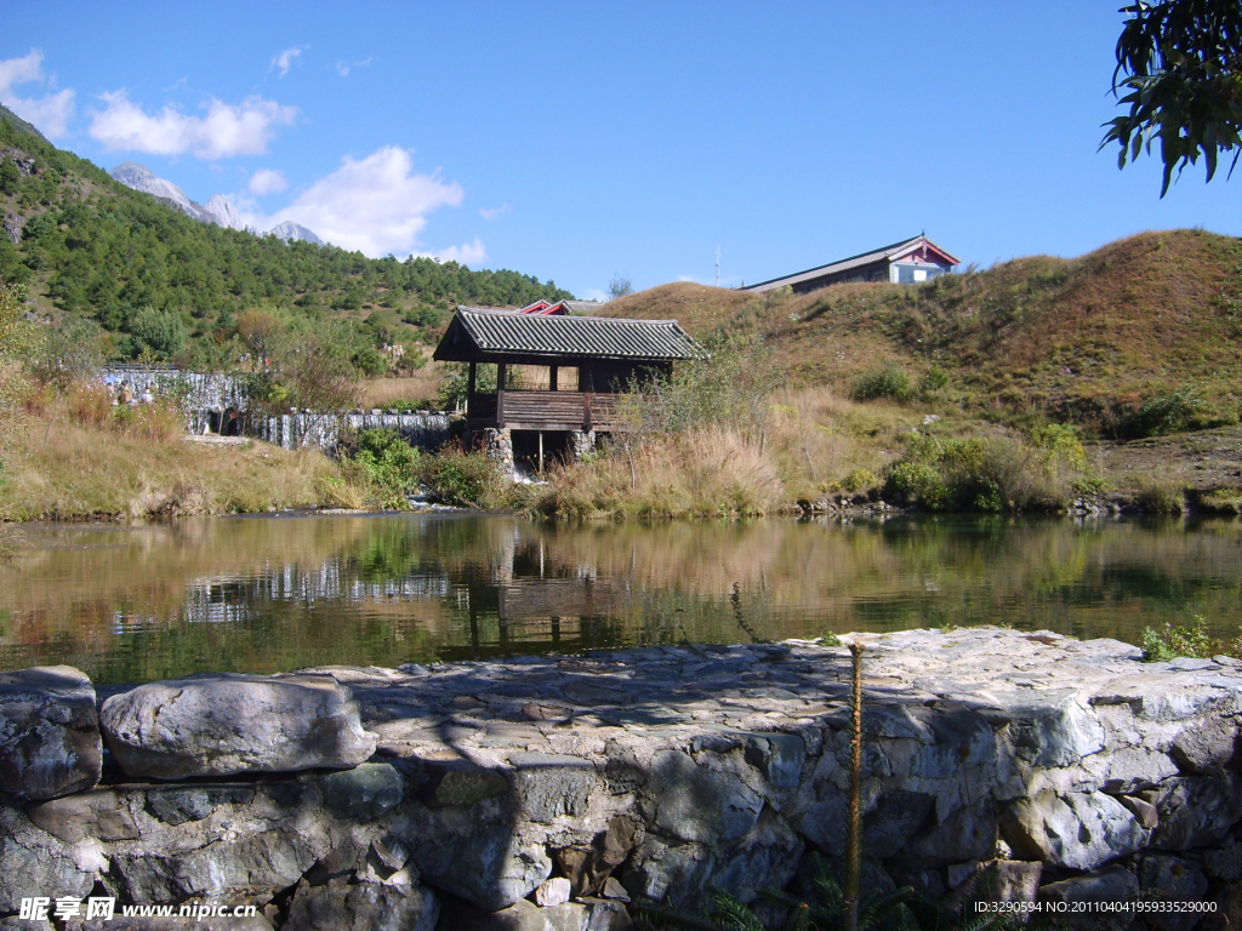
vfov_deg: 40.7
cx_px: 621
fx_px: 1256
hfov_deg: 52.6
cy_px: 466
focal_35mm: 35
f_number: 2.8
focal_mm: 5.8
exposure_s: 1/750
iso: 50
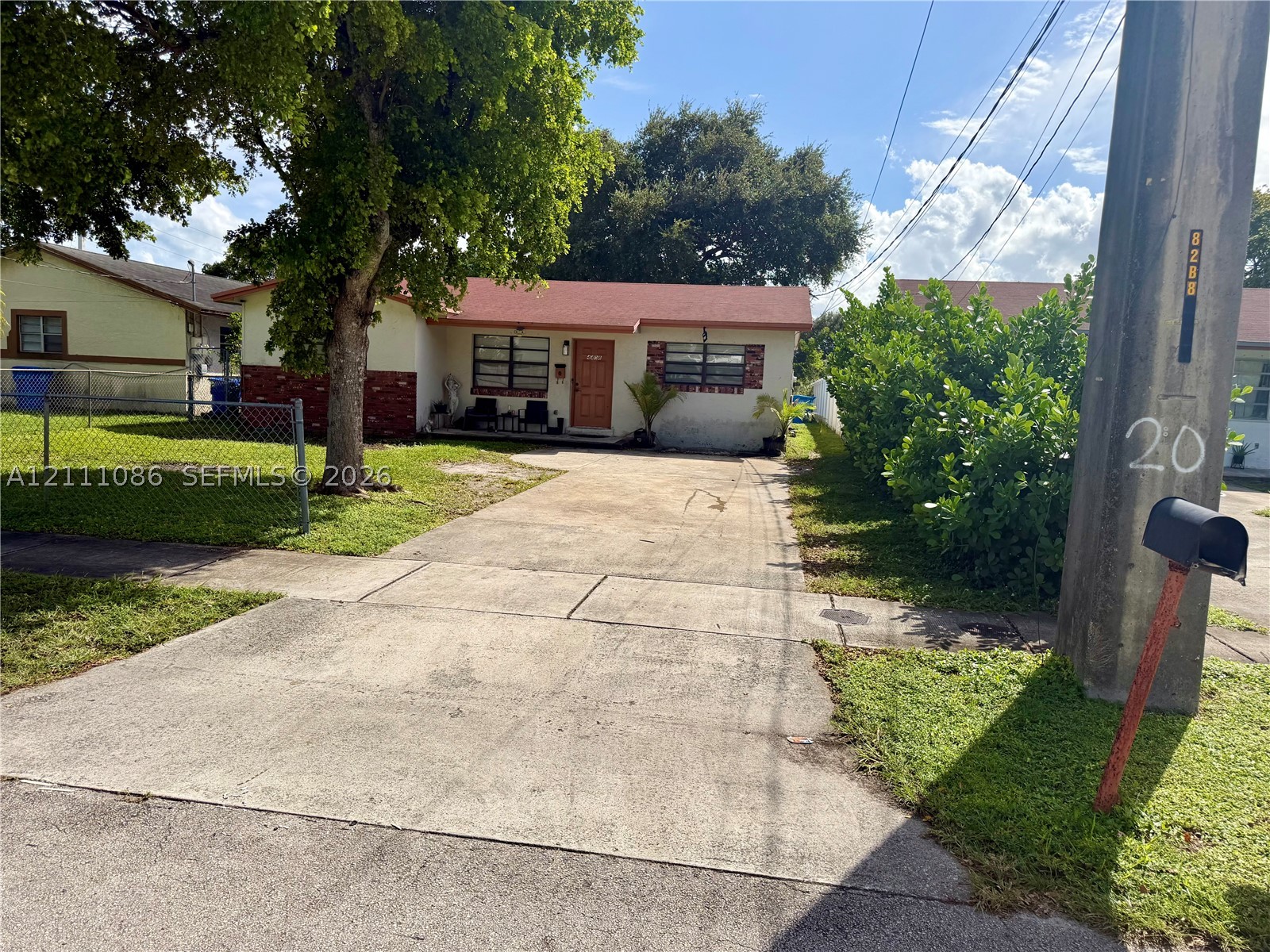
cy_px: 476
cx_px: 635
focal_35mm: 24
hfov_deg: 71.6
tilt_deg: -4.9
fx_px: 881
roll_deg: -2.2
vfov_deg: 56.8
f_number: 1.78
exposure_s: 1/7353
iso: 80
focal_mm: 6.76
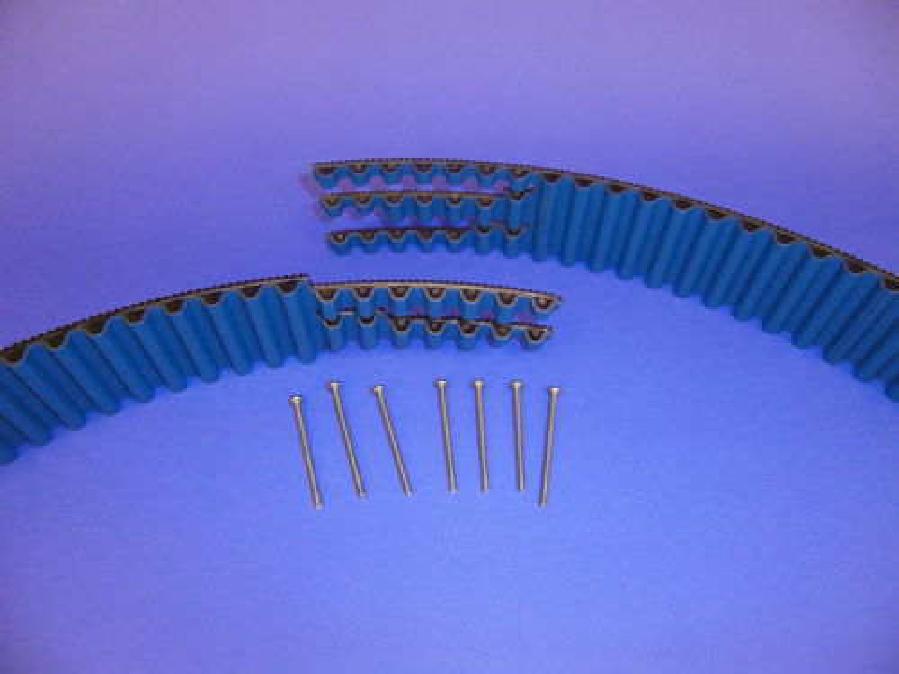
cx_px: 450
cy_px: 337
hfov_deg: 63.4
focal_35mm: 28
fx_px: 727
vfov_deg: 49.7
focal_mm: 4.9
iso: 200
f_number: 2.6
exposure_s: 1/30
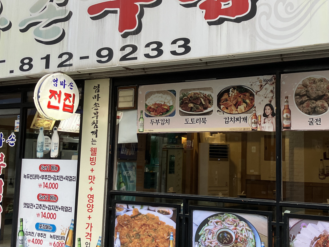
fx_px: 466
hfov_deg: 38.9
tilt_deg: +6.6
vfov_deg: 29.7
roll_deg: -1.3
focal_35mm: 49
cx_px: 181
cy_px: 114
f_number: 1.8
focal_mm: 3.99
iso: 80
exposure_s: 1/120
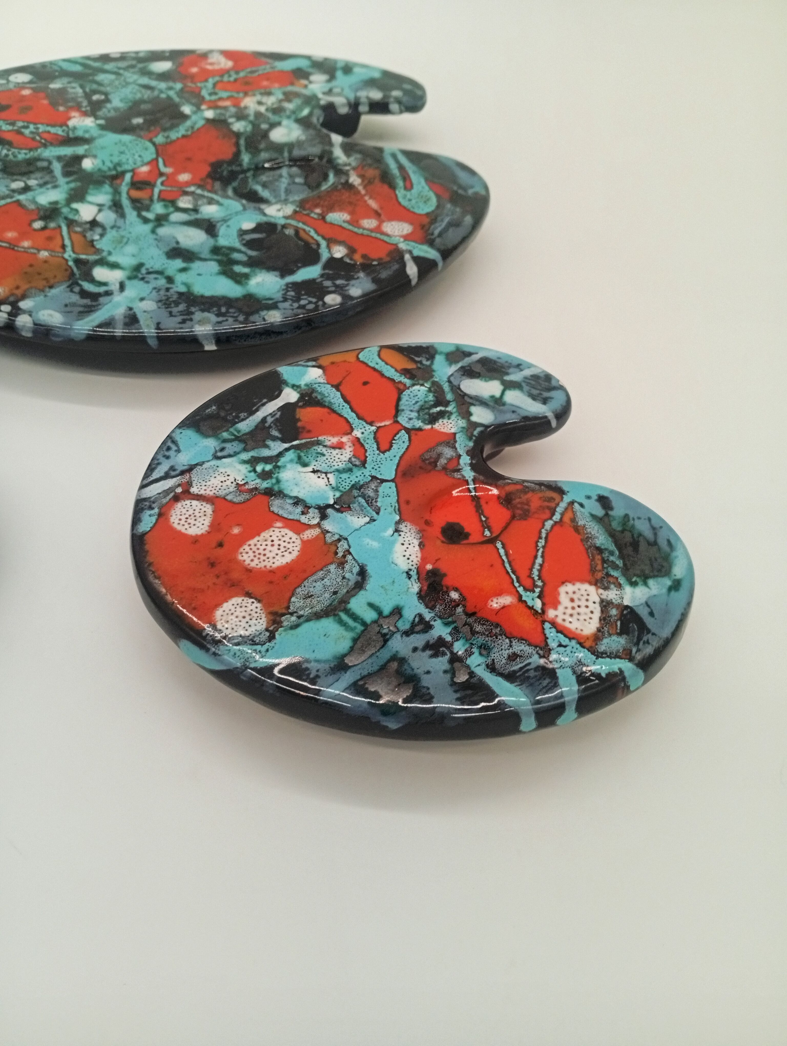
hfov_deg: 51.5
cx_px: 394
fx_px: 816
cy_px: 523
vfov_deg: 65.2
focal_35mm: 27
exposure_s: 1/50
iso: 59
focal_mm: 3.98
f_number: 1.8
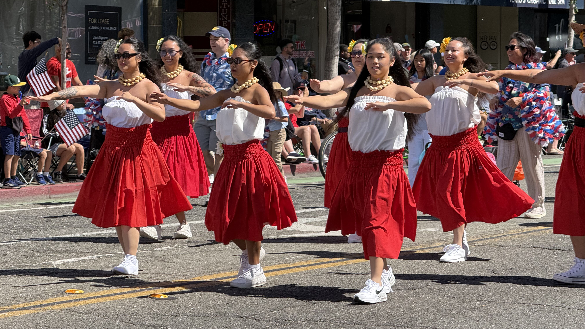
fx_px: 2032
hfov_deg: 16.4
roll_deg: +0.0
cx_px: 292
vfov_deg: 9.3
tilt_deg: -2.1
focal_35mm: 131
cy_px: 147
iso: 64
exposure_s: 1/668
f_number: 2.8
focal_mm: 15.66
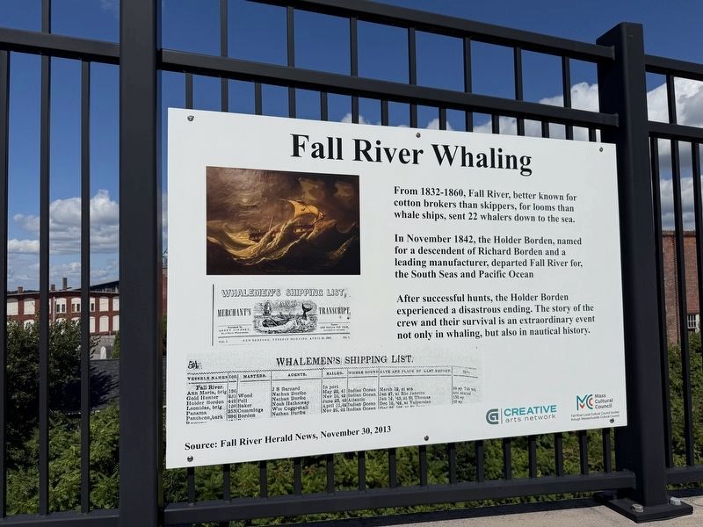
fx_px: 487
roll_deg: +1.9
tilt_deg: +5.4
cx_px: 352
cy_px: 264
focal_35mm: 24
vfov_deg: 56.8
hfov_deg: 71.6
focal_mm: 6.76
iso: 64
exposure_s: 1/14286
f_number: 1.78
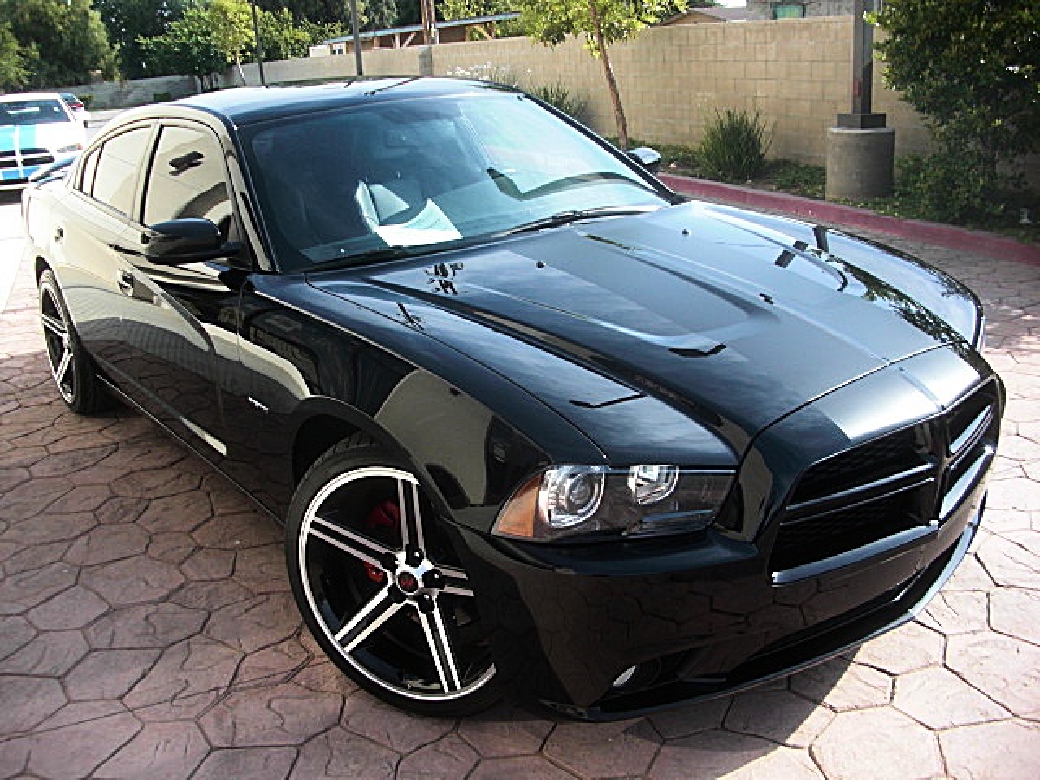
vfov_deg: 39.7
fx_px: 1082
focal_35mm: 36
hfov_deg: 51.4
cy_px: 390
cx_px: 520
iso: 50
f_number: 2.8
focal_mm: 6.3
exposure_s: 1/320
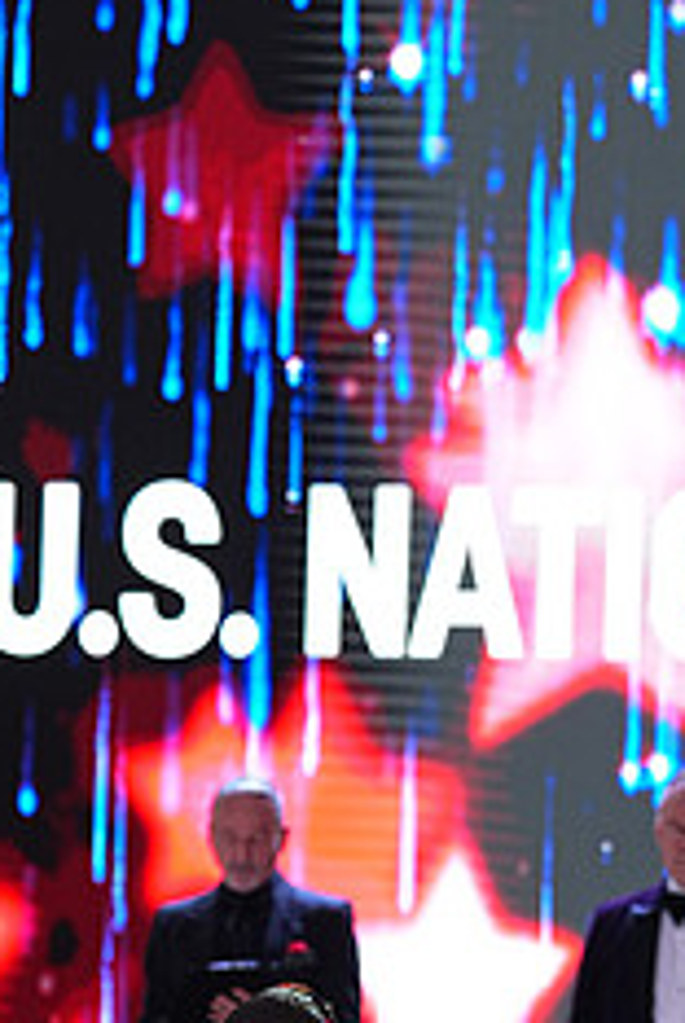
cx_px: 683
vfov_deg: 7.1
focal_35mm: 286
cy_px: 1172
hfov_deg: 4.8
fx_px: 8138
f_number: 4
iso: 1000
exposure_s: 1/400
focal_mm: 115
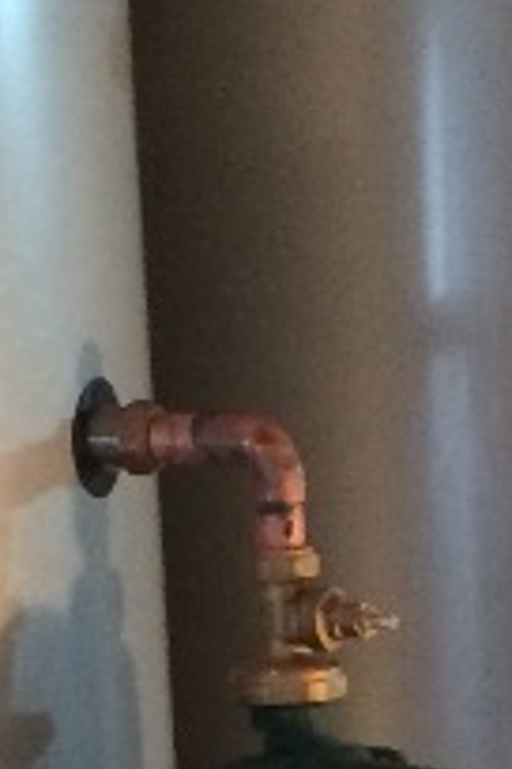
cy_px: 1074
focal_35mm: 177
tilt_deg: -13.6
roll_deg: +2.0
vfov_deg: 11.2
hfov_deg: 7.7
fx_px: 3776
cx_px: 474
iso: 250
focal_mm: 4.15
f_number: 2.2
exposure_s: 1/30
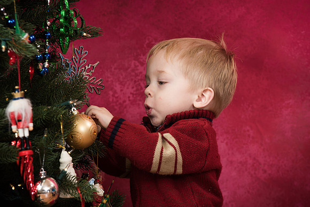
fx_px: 1655
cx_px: 161
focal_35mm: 192
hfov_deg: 10.7
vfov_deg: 7.2
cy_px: 99
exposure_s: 1/200
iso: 200
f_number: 8
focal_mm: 185
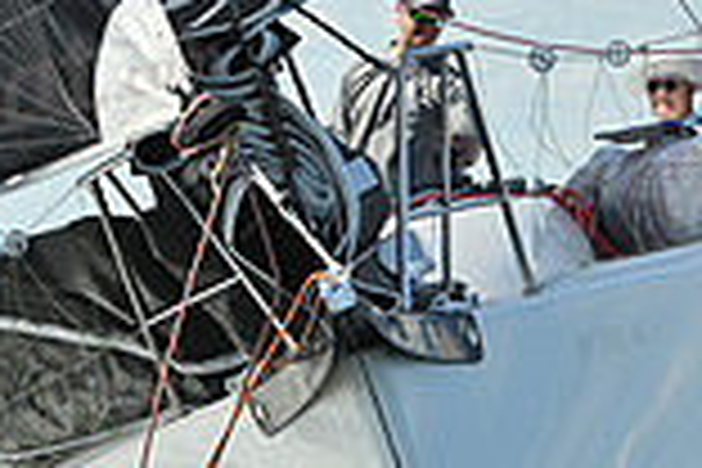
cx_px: 459
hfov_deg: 7.9
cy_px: 295
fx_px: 5070
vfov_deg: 5.3
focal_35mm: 260
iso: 250
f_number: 7.1
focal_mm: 70
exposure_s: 1/1250
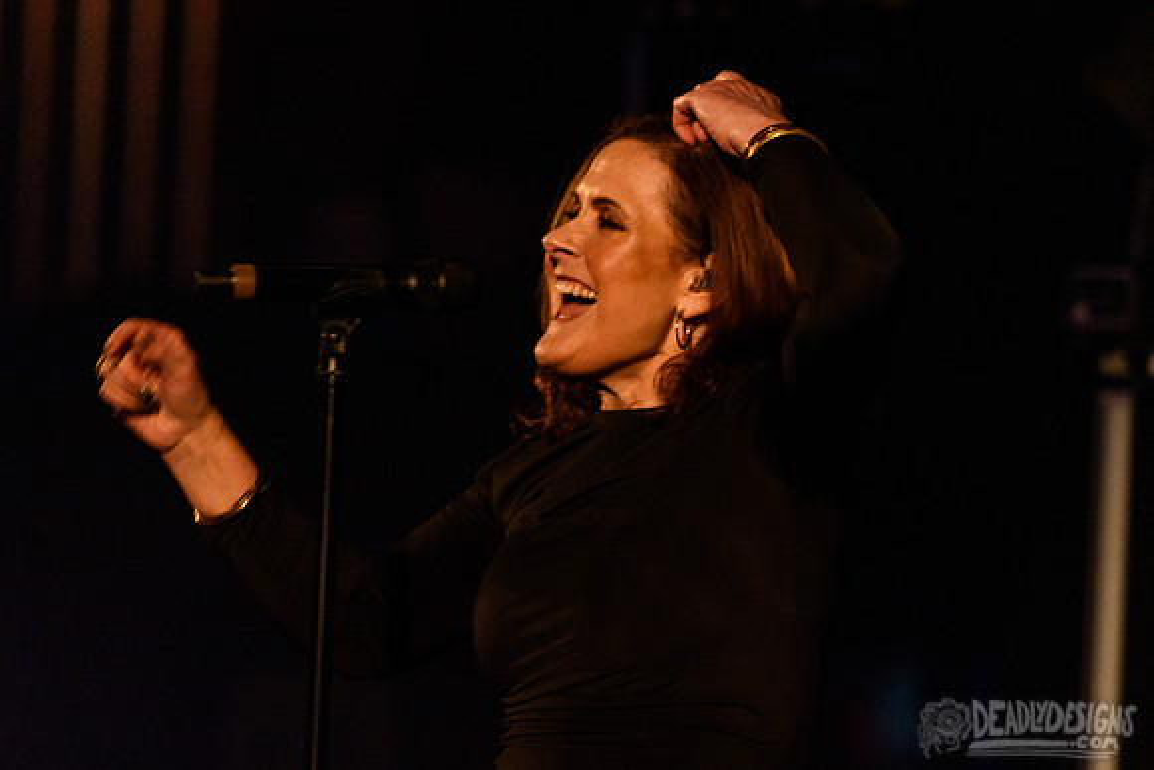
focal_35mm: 638
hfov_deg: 3.2
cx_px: 669
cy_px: 447
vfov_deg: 2.2
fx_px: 20453
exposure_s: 1/80
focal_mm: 550
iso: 4000
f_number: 6.3
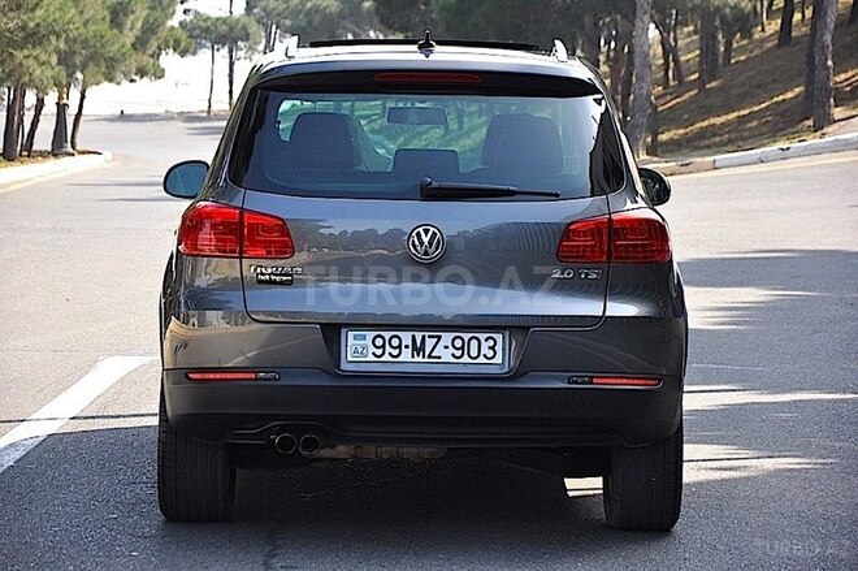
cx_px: 429
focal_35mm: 147
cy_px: 286
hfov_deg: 14.0
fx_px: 3501
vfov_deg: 9.3
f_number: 6.3
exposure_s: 1/640
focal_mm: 98
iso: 640
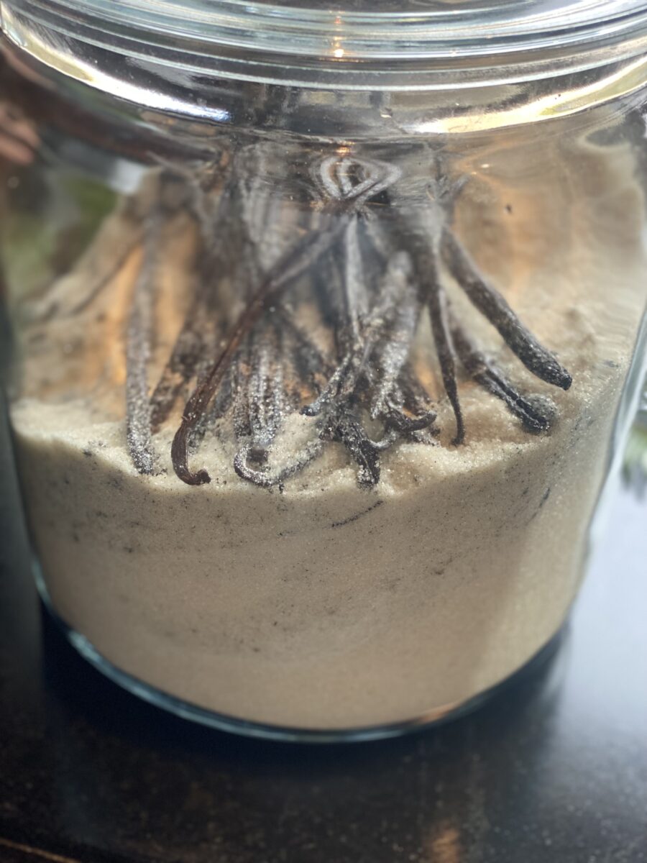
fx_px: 1296
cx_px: 324
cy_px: 432
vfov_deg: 36.8
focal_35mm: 52
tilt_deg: -39.6
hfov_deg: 28.0
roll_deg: -2.1
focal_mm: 6
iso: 125
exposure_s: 1/120
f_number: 2
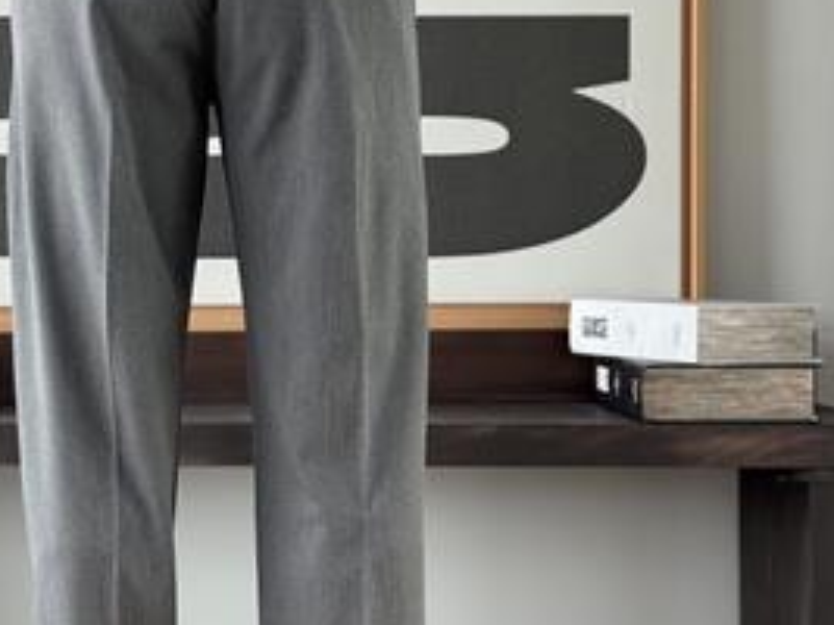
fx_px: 2312
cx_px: 247
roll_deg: -0.1
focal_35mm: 96
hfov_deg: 20.3
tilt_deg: -1.0
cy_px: 289
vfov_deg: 15.4
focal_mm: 6.76
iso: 125
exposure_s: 1/238
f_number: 1.78
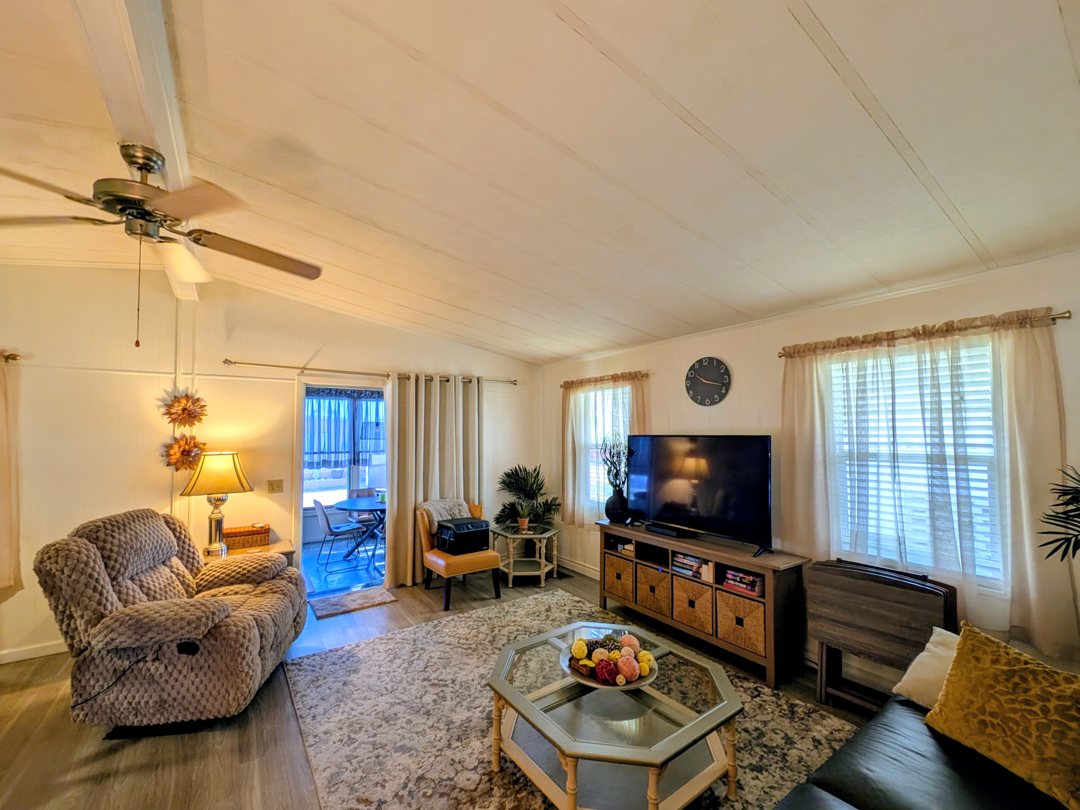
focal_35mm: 13
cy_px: 415
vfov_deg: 89.9
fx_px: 406
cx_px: 525
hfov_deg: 106.2
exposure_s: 1/60
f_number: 1.95
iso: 51
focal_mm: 2.23
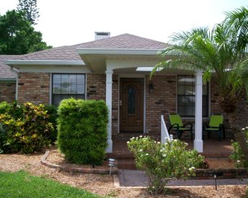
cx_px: 134
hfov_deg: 45.7
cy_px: 101
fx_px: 294
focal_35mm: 40
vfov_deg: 37.4
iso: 100
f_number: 4.5
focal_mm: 5.9
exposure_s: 1/480
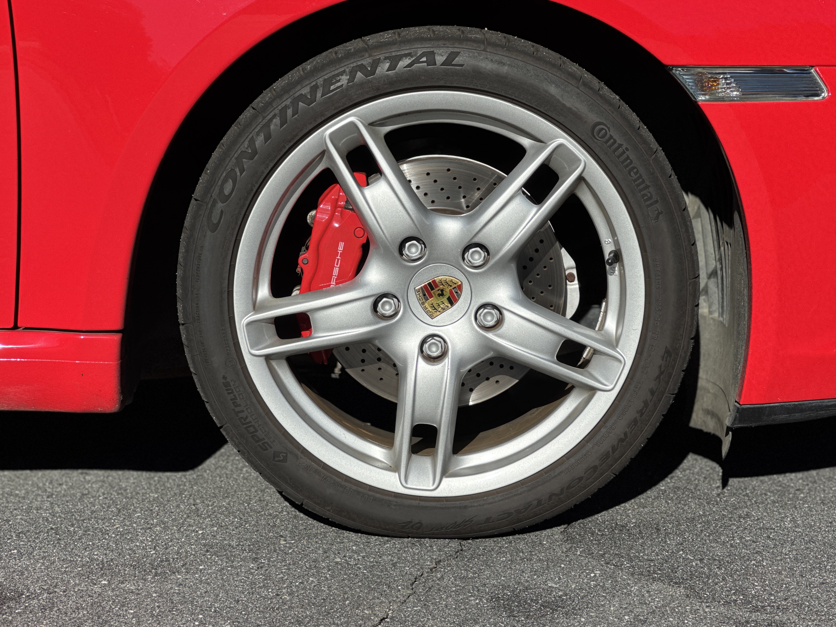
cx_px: 431
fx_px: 1932
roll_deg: -1.5
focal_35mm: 80
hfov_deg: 24.4
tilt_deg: -10.7
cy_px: 306
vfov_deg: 18.4
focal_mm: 9
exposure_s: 1/968
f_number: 2.8
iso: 25
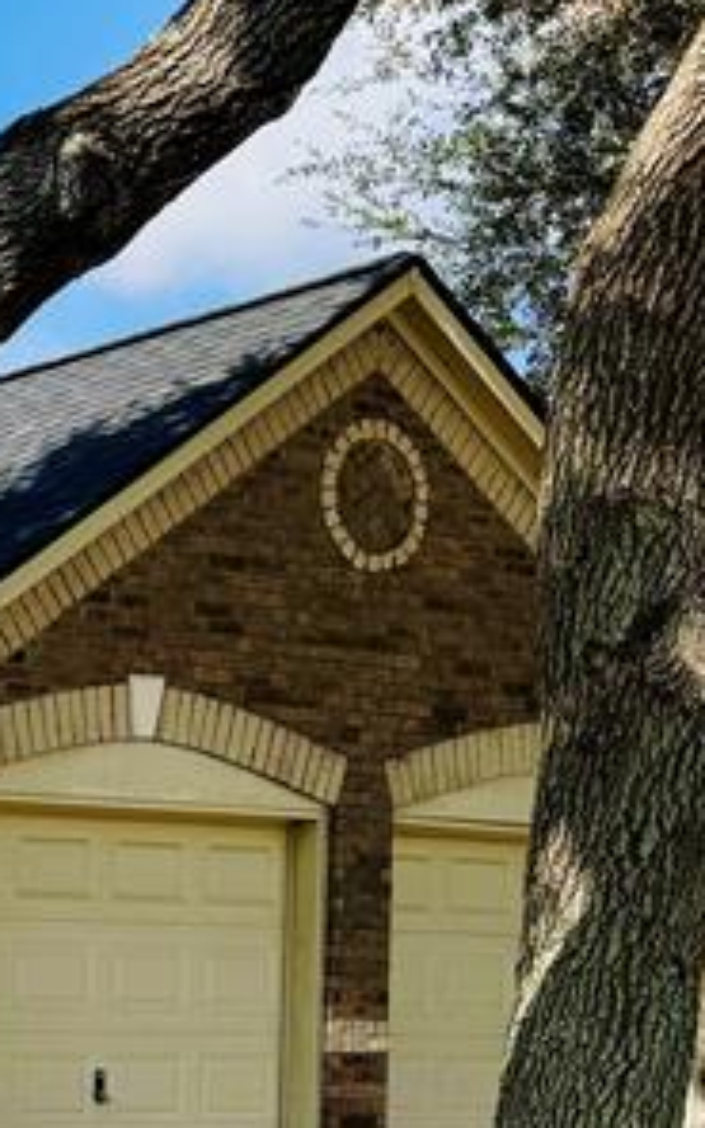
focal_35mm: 88
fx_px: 2705
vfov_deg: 22.7
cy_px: 1113
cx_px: -690
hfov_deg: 13.0
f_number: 1.78
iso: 80
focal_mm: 6.76
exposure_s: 1/4049
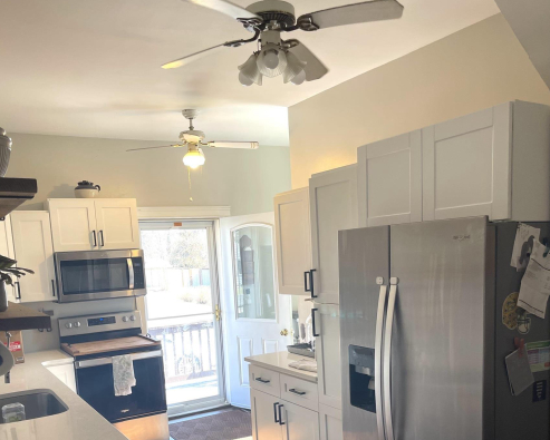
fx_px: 537
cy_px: 324
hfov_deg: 54.2
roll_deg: +2.8
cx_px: 274
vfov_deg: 43.3
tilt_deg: -7.5
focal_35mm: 33
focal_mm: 5.1
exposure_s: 1/120
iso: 64
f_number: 1.6
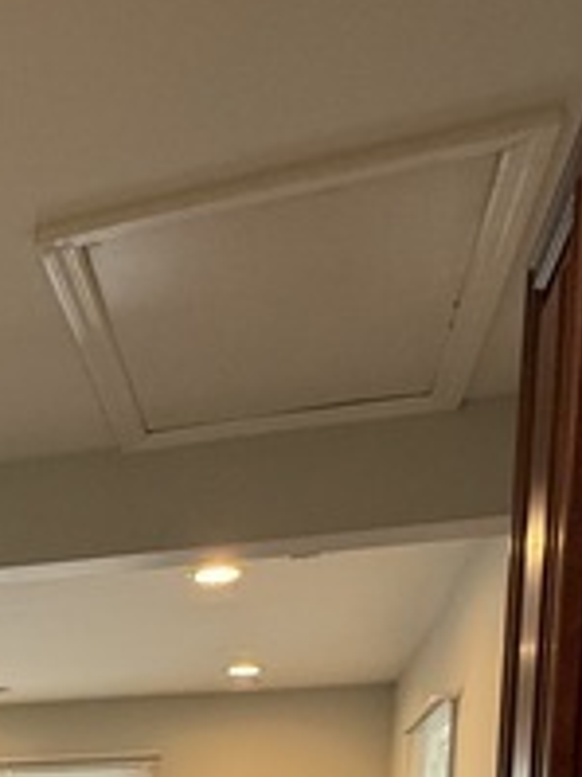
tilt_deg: -8.1
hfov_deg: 28.1
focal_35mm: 47
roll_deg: -0.2
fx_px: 1055
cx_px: -59
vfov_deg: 31.0
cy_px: 1025
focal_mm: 2.22
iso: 200
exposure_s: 1/120
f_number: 2.2
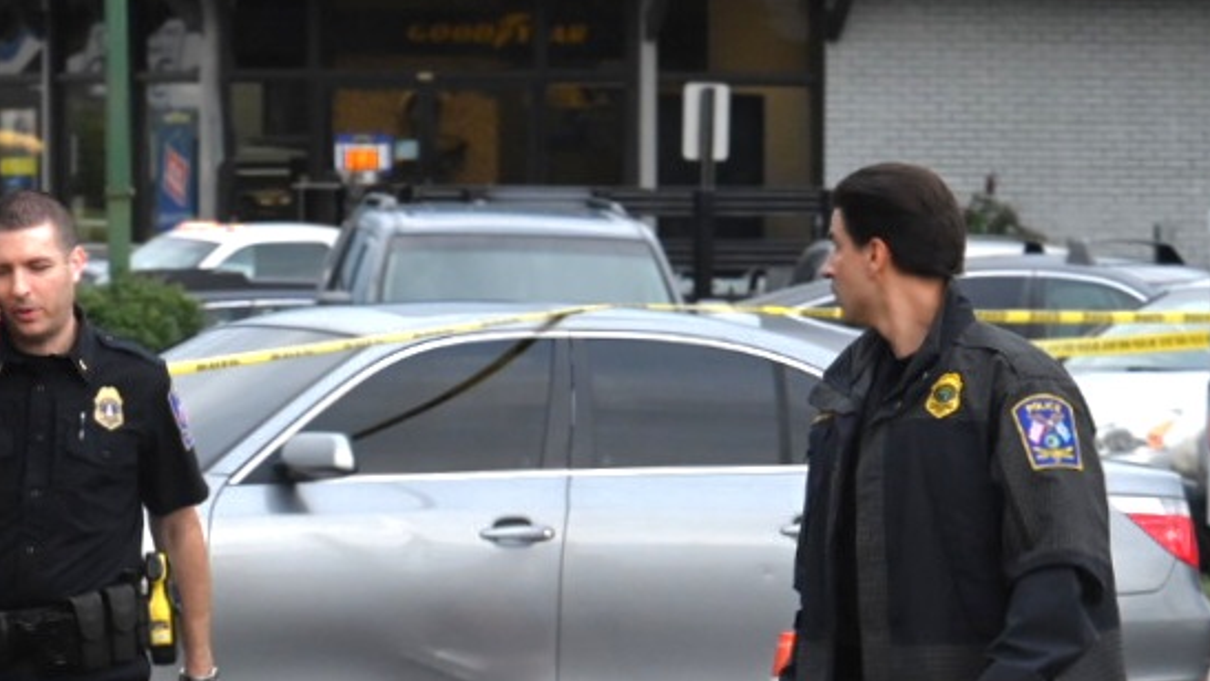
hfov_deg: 6.0
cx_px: 502
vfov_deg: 3.4
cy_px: 626
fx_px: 11489
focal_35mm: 358
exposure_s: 1/667
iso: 2500
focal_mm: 135
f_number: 9
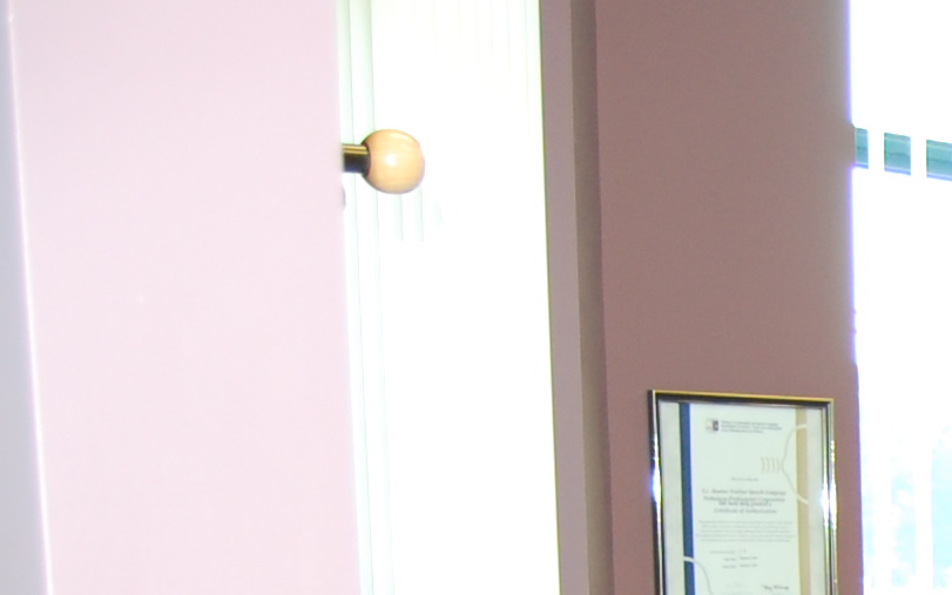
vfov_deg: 11.8
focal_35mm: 102
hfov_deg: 17.2
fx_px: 2647
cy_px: 1083
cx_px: 1641
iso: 400
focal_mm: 18
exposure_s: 1/125
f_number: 3.5
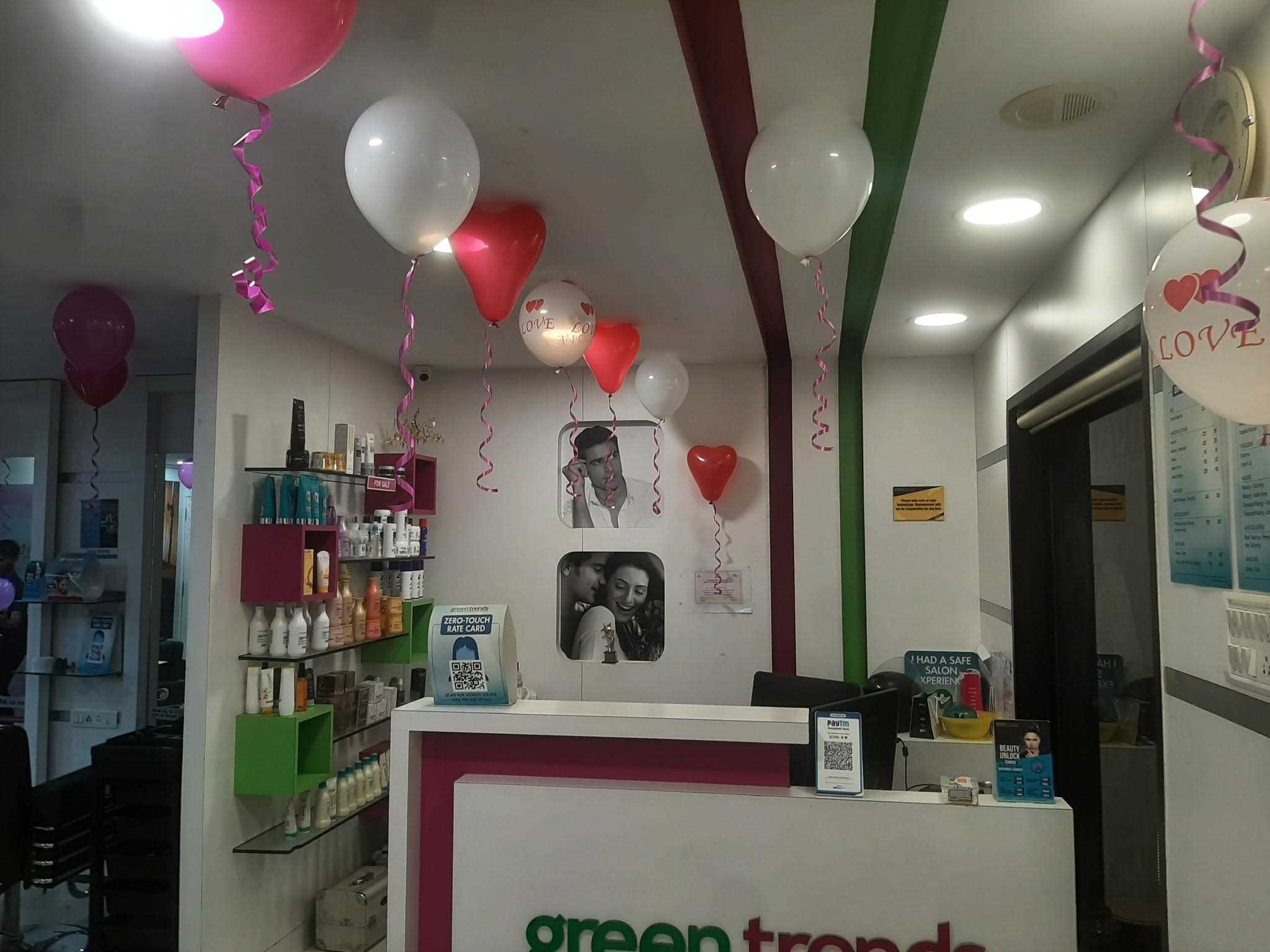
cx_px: 635
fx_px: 954
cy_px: 476
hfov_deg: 67.3
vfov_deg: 53.1
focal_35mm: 26
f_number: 1.7
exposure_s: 1/50
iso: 40
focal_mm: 3.93
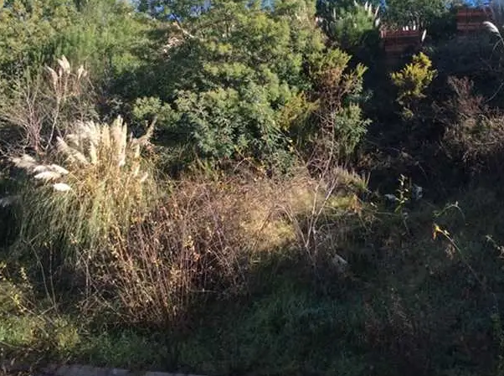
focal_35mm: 50
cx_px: 357
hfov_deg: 37.6
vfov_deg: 28.6
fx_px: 727
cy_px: 92
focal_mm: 3.3
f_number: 2.4
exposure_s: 1/473
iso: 32
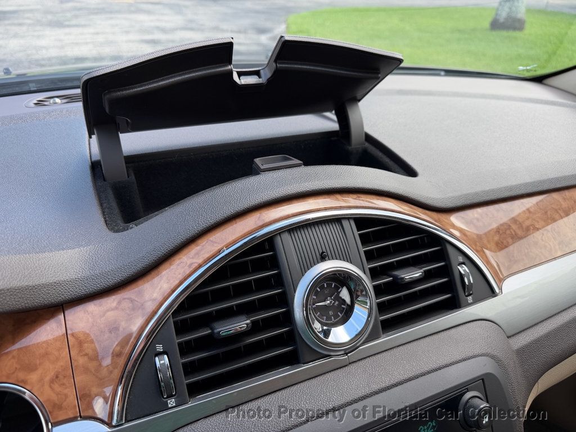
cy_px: 216
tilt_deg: -31.3
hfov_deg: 71.6
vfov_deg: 56.8
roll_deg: -2.6
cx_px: 288
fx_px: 399
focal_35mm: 24
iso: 64
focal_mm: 6.76
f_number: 1.78
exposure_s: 1/250
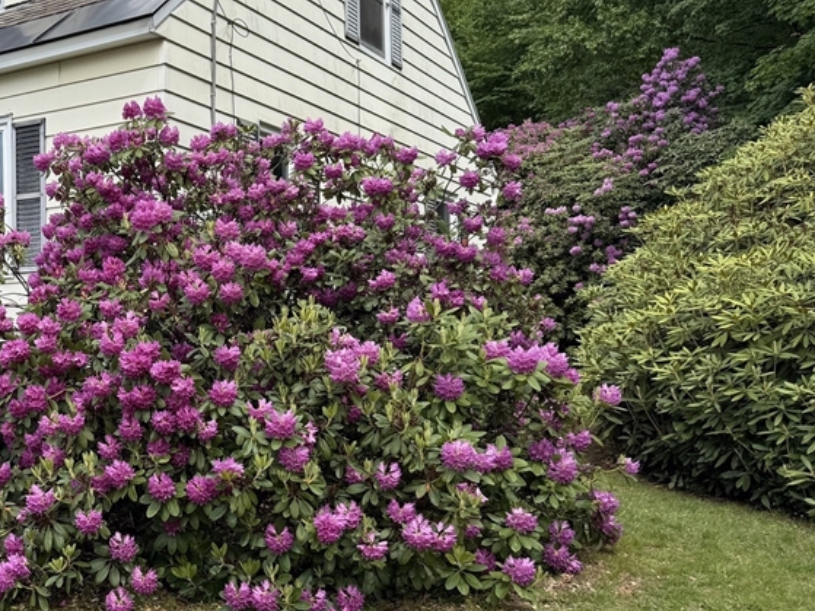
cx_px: 77
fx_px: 1036
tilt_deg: +2.1
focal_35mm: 44
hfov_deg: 39.7
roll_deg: +1.0
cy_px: 312
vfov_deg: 32.9
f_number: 1.78
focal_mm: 6.76
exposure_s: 1/1949
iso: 80
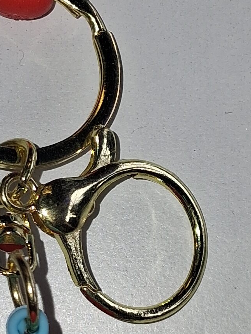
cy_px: 211
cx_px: 88
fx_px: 1189
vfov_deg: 16.0
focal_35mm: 123
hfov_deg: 12.0
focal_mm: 3.98
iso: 25
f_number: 1.8
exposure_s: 1/120
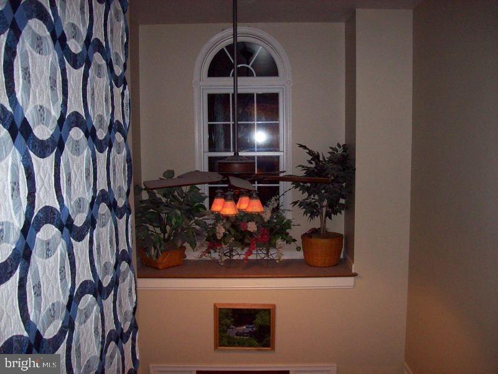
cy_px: 187
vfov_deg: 39.7
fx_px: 518
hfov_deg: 51.4
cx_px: 249
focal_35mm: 36
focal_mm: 6
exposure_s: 1/64
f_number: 2.7
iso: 140
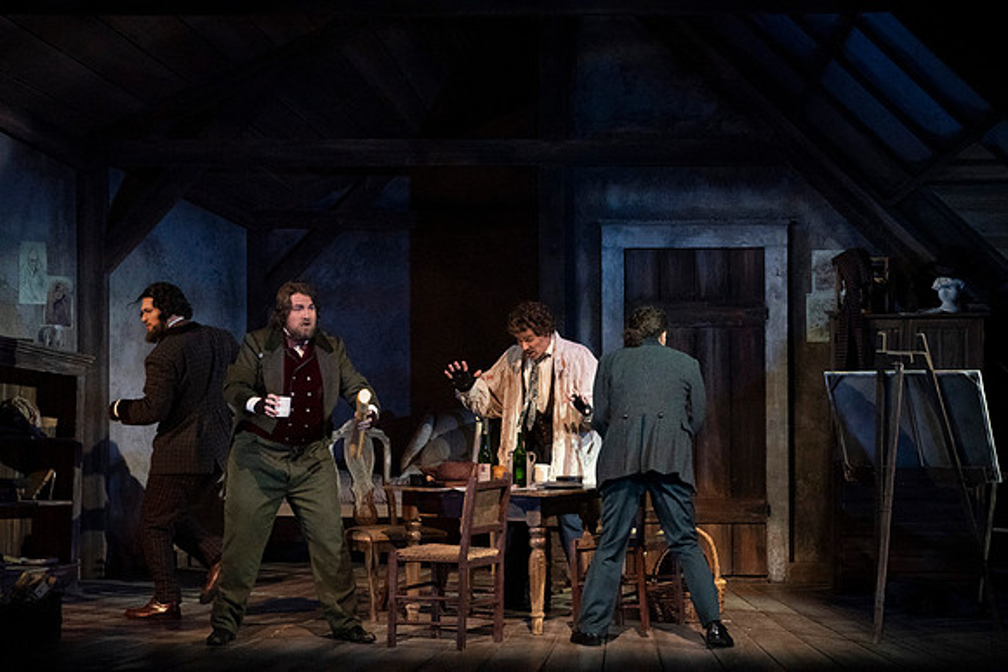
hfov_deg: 14.4
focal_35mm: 142
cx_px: 504
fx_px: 3977
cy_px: 336
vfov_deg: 9.7
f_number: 13
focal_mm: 142
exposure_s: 1/320
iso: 16000
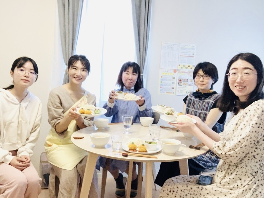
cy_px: 99
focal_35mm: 32
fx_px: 244
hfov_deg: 56.8
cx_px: 132
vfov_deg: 44.2
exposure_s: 1/60
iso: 250
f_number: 2.2
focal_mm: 2.87
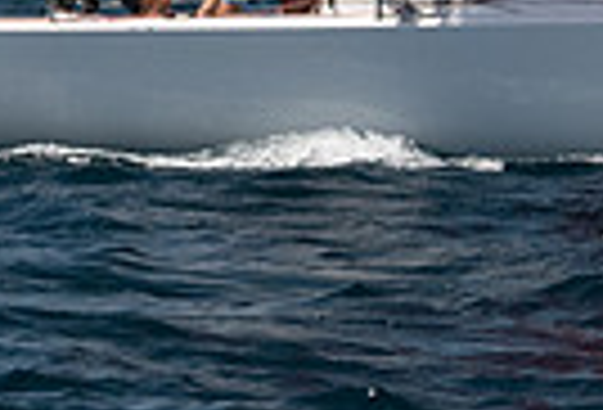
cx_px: 559
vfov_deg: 3.7
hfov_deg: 5.5
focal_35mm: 372
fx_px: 6267
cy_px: -560
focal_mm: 55
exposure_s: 1/640
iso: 640
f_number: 9
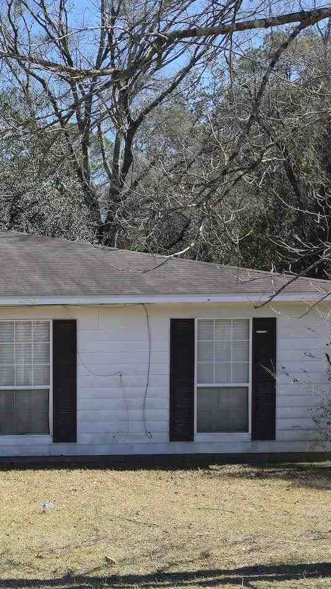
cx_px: -173
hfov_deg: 16.7
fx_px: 1015
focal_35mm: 65
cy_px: 399
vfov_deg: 32.1
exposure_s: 1/989
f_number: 1.8
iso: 25
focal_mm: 5.4
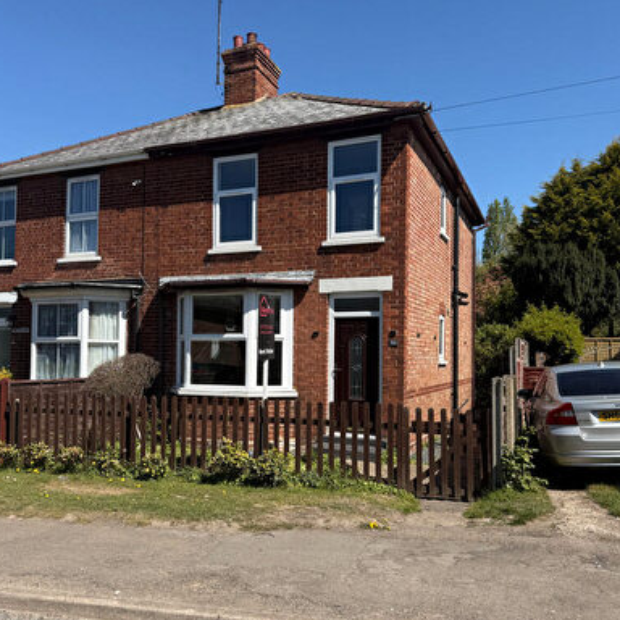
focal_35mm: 29
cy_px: 332
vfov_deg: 55.6
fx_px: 588
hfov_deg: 55.6
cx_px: 308
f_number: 1.78
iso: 80
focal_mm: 6.76
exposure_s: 1/3584
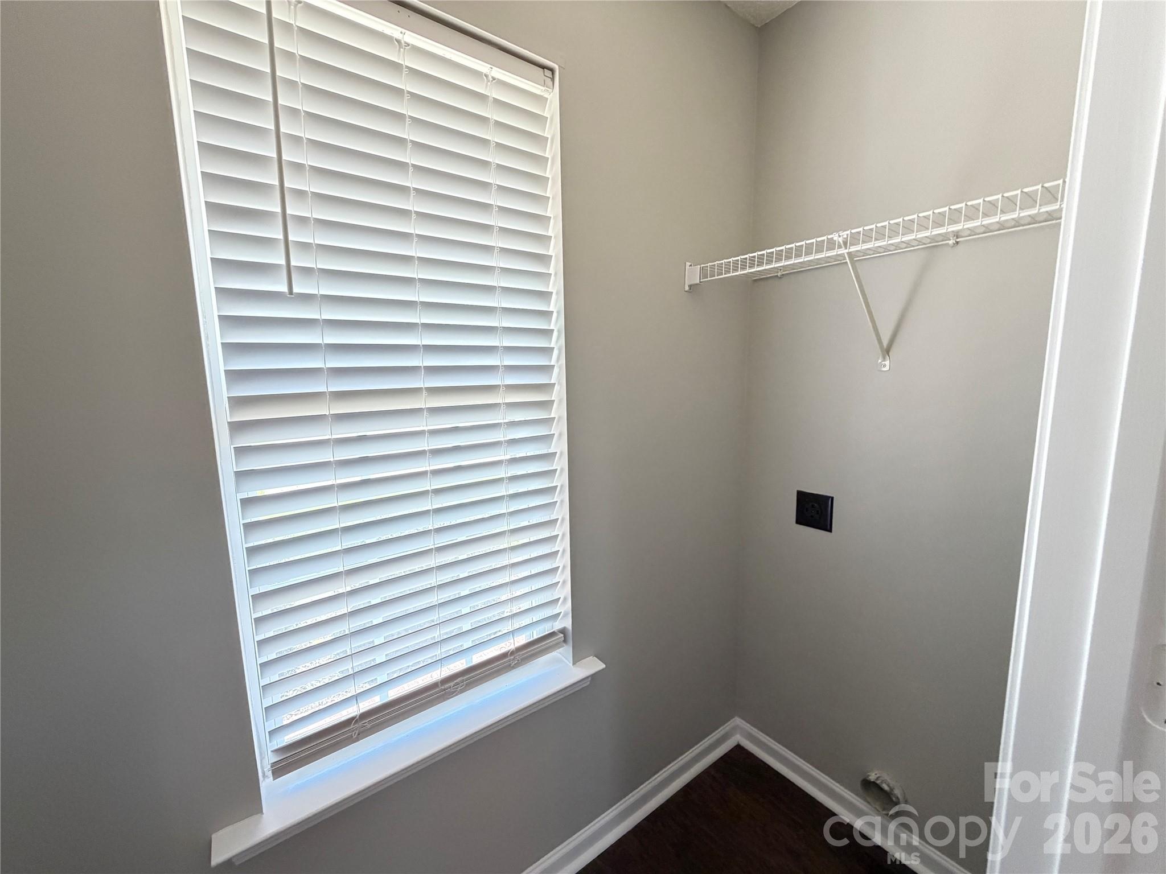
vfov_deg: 85.7
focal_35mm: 14
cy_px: 437
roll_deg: +1.1
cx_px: 583
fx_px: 472
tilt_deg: -8.7
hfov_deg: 102.1
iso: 500
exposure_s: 1/60
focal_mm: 2.22
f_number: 2.2
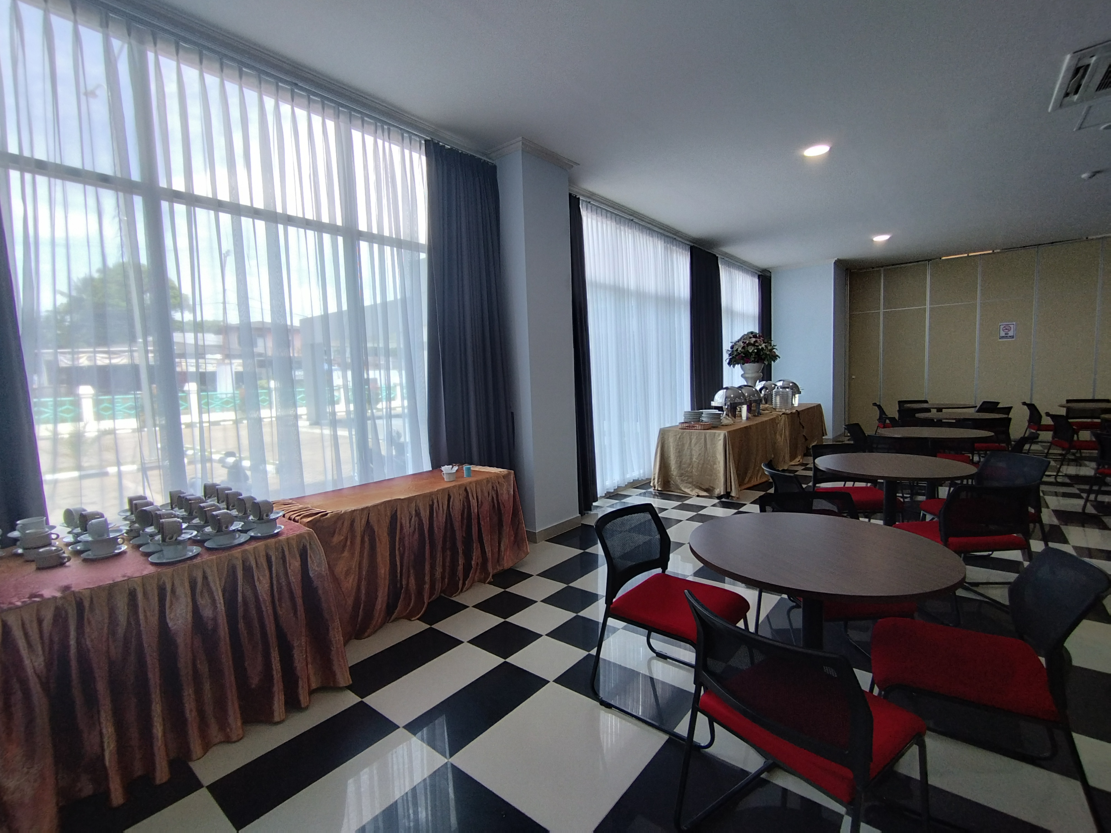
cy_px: 416
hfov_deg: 94.5
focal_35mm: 16
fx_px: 514
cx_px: 556
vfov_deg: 78.1
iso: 60
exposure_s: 1/50
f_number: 2.2
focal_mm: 1.65
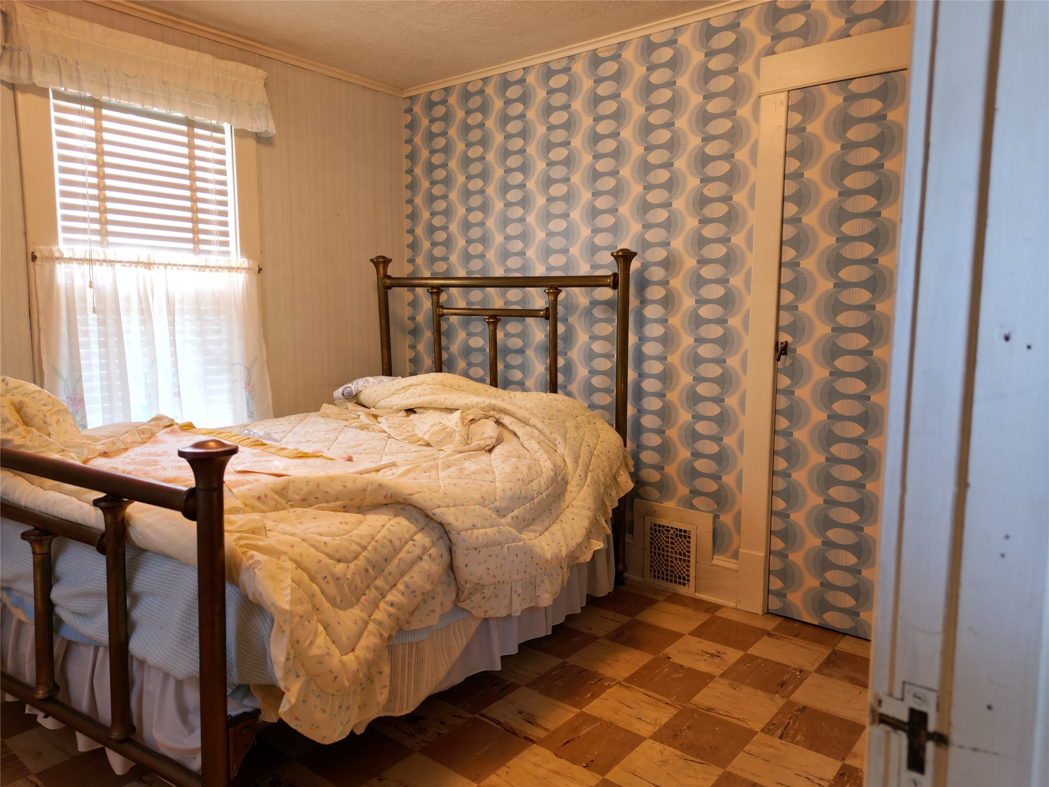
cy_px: 394
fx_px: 727
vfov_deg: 56.8
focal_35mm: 24
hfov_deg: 71.6
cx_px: 524
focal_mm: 6.72
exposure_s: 1/25
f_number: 1.7
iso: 100
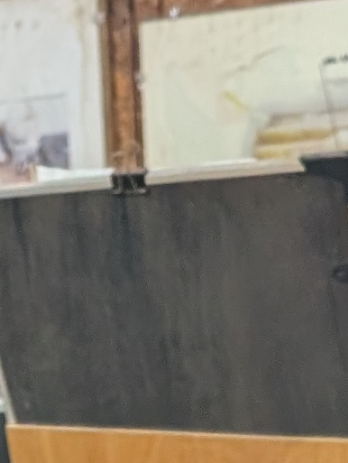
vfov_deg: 8.5
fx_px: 2555
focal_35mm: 191
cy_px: 1447
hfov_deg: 7.8
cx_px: 1
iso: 470
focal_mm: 6.9
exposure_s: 1/100
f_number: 1.68
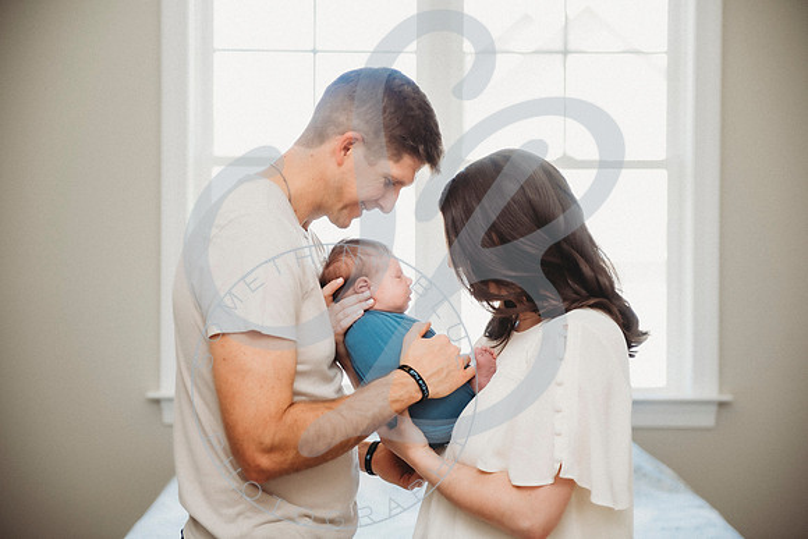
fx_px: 1577
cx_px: 403
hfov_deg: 28.7
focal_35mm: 70
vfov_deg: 19.4
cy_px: 270
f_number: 2.8
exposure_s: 1/160
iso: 500
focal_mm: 70
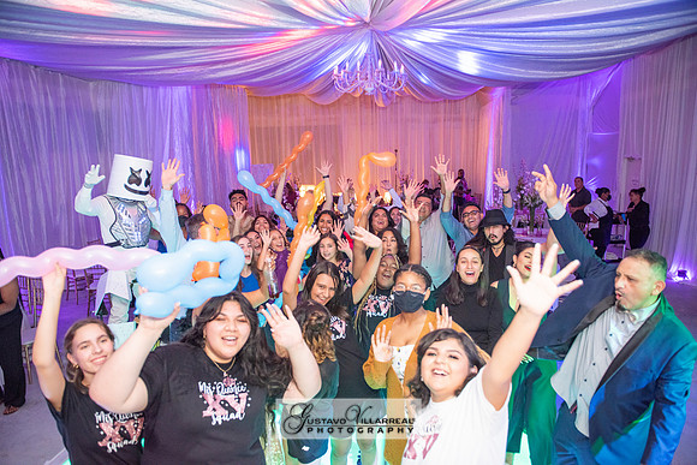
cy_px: 232
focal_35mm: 24
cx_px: 348
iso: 1250
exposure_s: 1/125
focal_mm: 24
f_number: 3.2
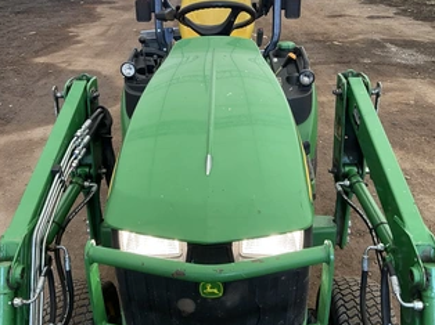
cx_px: 204
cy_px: 122
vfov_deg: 38.4
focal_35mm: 37
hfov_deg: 50.1
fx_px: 465
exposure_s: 1/122
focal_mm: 3
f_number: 1.8
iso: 25
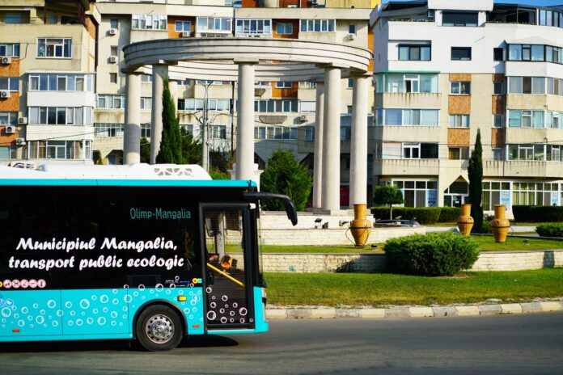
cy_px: 188
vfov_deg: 16.1
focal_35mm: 85
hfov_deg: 23.9
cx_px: 282
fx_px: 1329
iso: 200
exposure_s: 1/4000
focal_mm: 85
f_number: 3.5
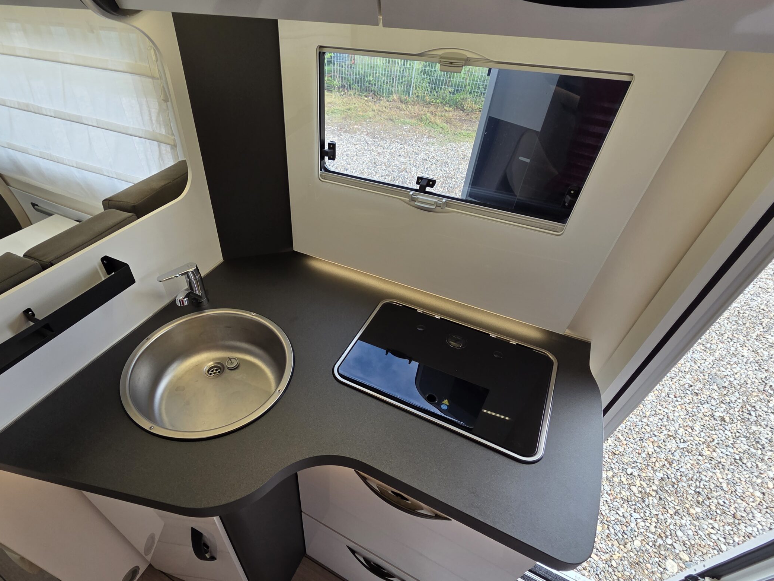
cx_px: 326
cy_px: 321
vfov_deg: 77.9
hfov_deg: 93.7
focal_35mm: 16
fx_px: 358
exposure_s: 1/122
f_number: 2.2
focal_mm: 2.2
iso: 50
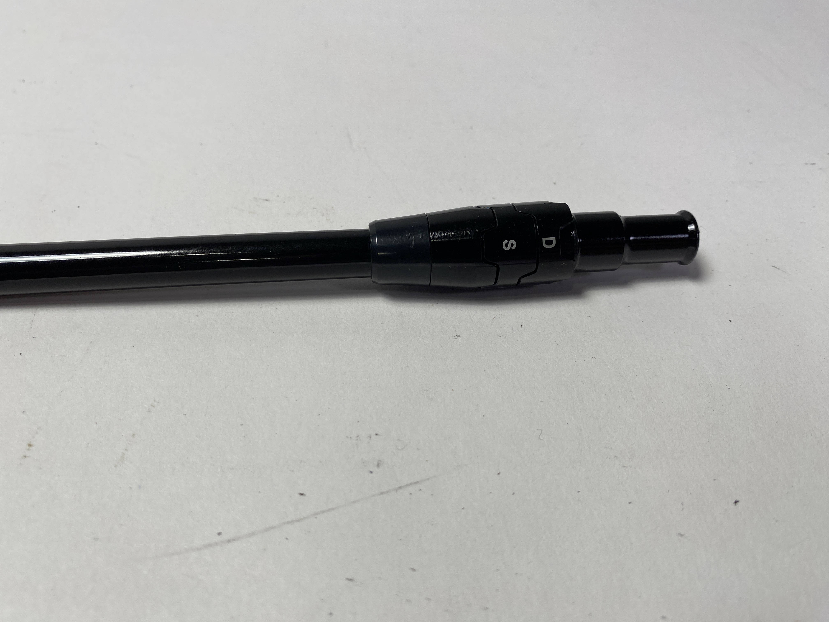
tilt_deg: -52.4
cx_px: 414
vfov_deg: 54.9
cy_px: 311
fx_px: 599
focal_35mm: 25
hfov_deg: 69.4
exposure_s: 1/414
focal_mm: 4.25
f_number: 1.8
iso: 32
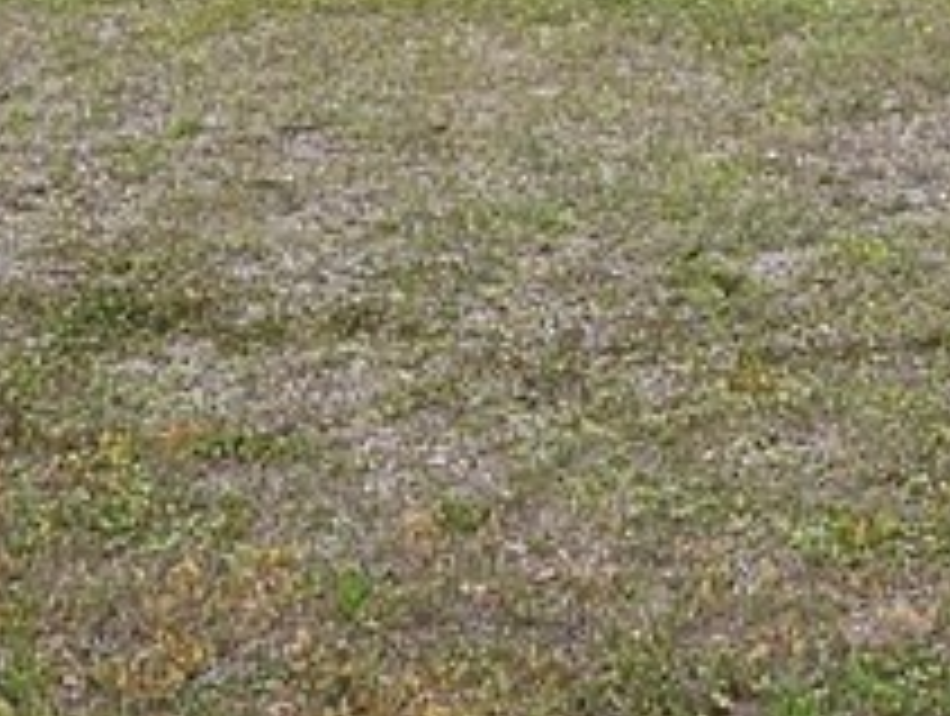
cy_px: -365
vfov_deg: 8.4
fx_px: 4783
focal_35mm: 174
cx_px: 815
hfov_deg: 11.3
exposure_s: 1/2417
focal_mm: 5.4
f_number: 1.8
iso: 25
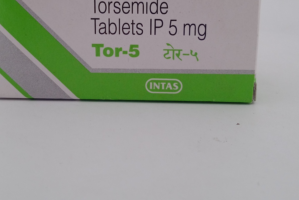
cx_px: 130
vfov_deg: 23.2
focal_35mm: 58
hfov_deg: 34.4
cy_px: 55
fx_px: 482
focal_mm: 3.43
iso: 100
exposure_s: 1/182
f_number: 2.2
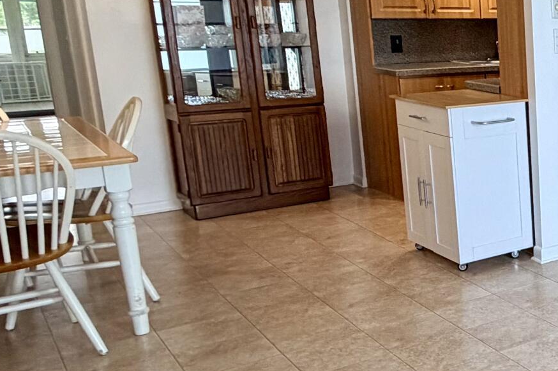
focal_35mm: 50
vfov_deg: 27.0
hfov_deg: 29.4
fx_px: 775
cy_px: 168
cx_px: 774
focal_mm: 2.22
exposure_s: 1/120
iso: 160
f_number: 2.2
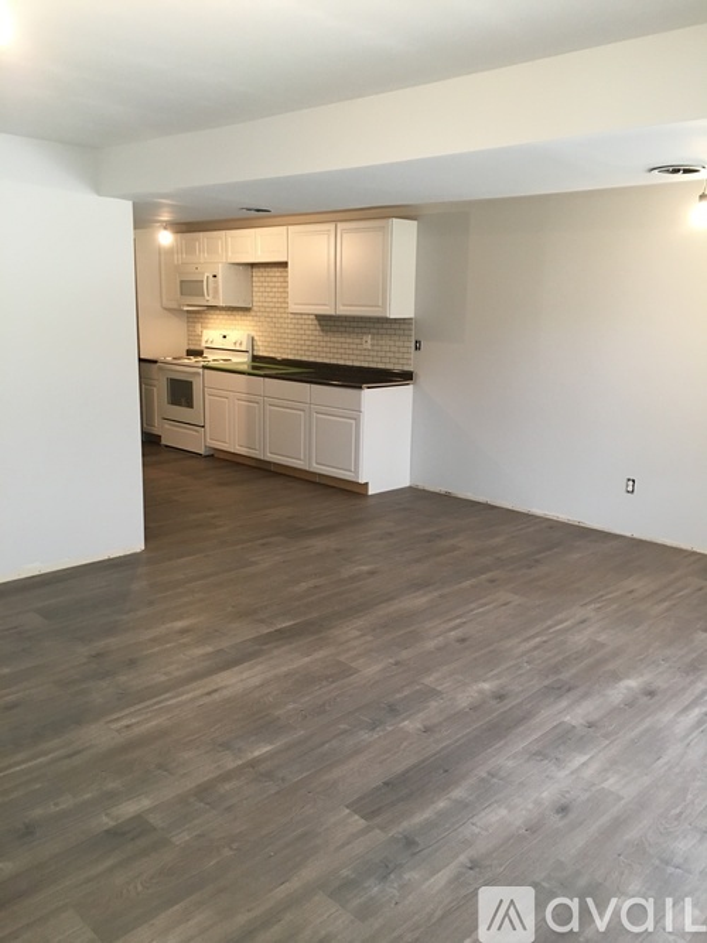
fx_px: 790
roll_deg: -2.7
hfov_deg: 48.2
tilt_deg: -11.0
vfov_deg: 61.7
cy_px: 472
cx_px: 354
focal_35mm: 29
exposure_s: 1/30
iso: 125
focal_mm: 4.15
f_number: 2.2
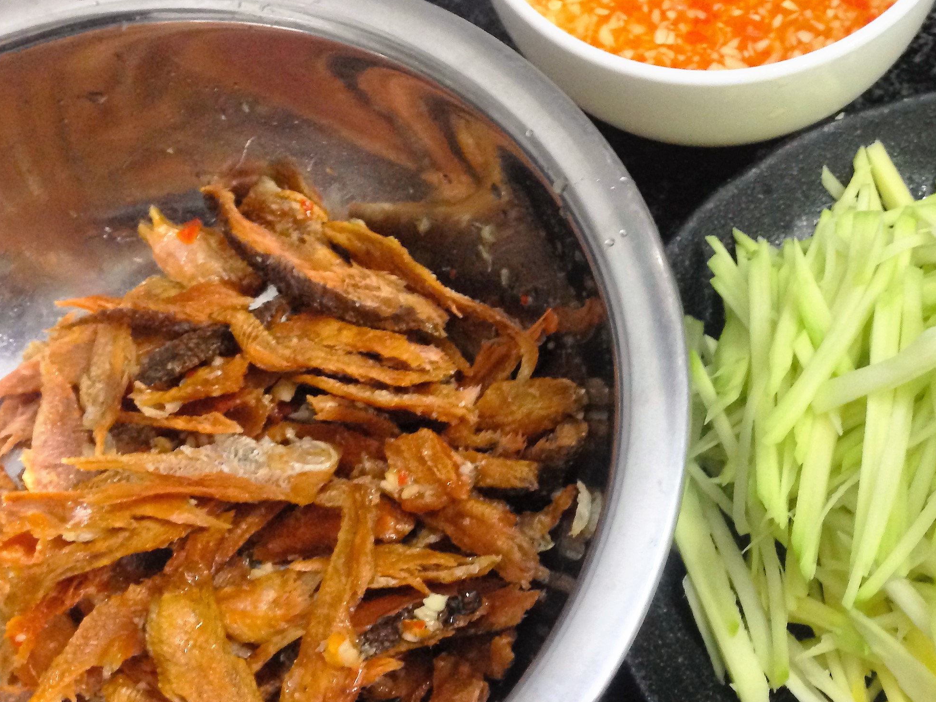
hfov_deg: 34.3
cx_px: 679
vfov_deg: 26.5
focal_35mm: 55
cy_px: 398
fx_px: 1487
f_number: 2.4
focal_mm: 4.12
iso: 250
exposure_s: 1/20
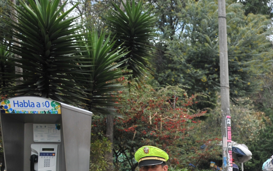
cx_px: 390
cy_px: 259
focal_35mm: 105
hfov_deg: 18.1
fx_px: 778
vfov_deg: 11.9
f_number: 2.8
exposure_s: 1/1250
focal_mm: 23
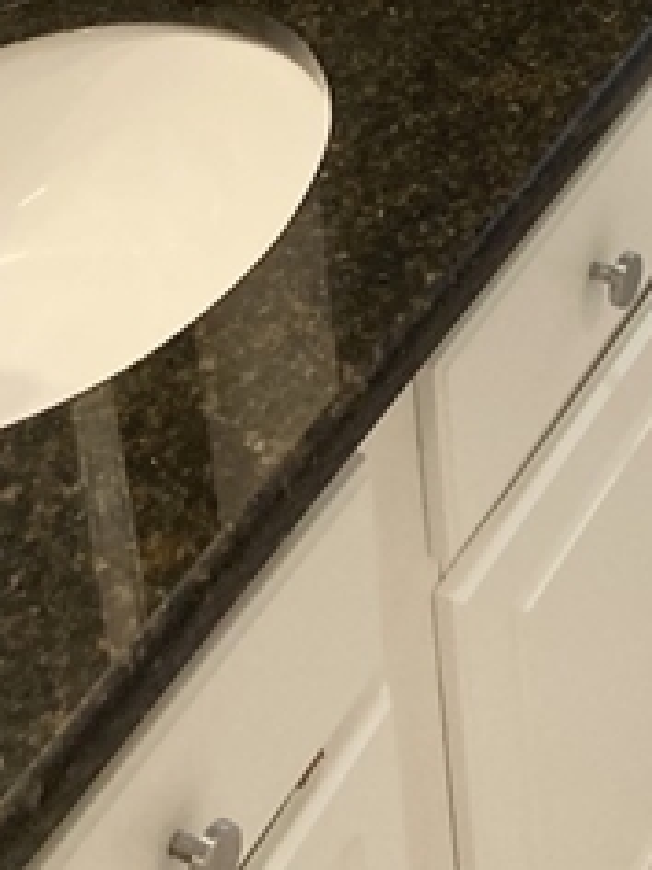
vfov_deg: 18.4
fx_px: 2285
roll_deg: +2.7
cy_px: -531
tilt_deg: -16.2
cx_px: 597
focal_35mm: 91
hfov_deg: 16.0
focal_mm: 3.99
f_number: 1.8
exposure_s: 1/60
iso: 125
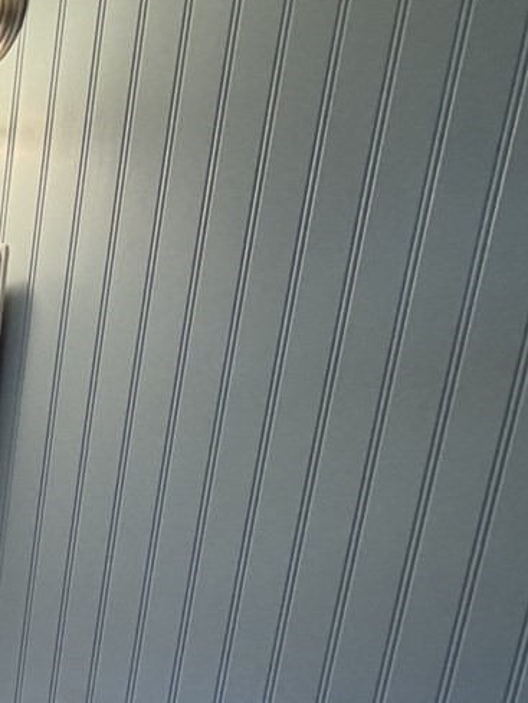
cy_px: 853
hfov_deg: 25.3
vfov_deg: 34.1
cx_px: -253
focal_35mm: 44
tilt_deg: -14.6
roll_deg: -2.0
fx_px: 894
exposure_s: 1/120
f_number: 2.2
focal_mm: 2.22
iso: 250
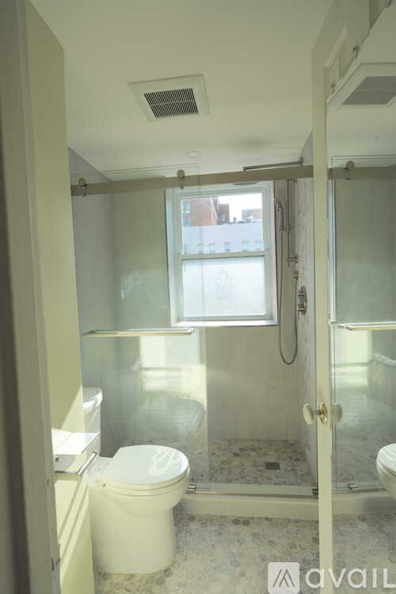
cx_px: 198
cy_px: 297
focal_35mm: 20
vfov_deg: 84.0
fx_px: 330
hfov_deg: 61.9
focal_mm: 20
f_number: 9
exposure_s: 1/60
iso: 100
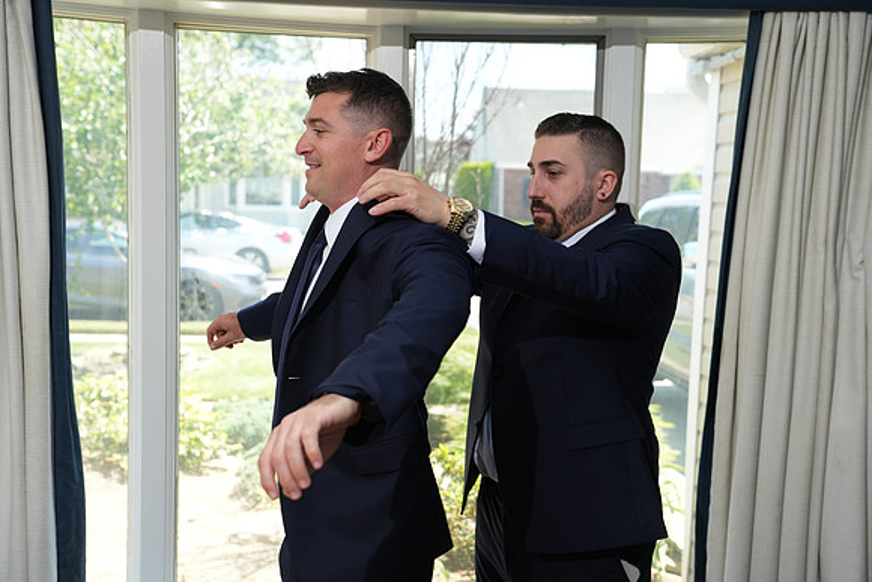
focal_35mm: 44
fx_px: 1066
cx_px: 436
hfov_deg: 44.5
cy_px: 291
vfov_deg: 30.5
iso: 250
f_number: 4
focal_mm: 44
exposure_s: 1/200
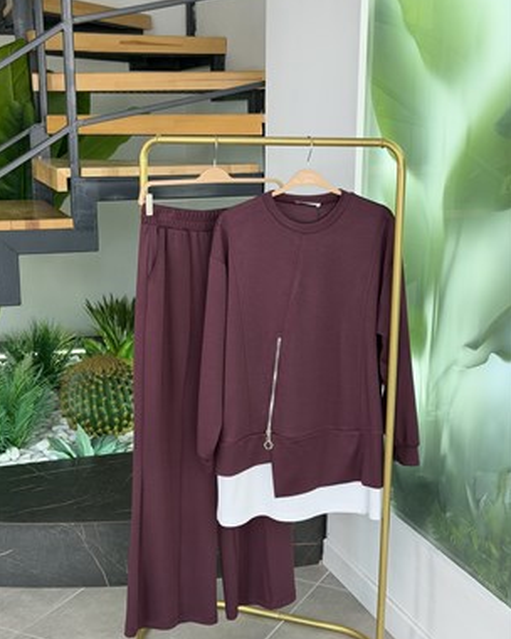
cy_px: 329
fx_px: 964
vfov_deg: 36.7
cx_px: 254
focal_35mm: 51
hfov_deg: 29.7
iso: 50
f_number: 1.78
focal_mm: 6.76
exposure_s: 1/121
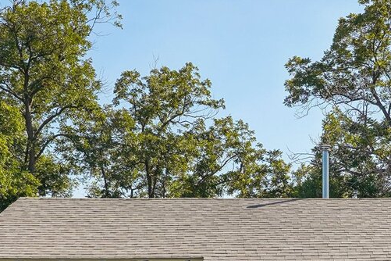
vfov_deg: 13.4
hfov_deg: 20.5
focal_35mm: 99
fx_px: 1071
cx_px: 290
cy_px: 345
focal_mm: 30.5
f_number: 8
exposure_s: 1/200
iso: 100
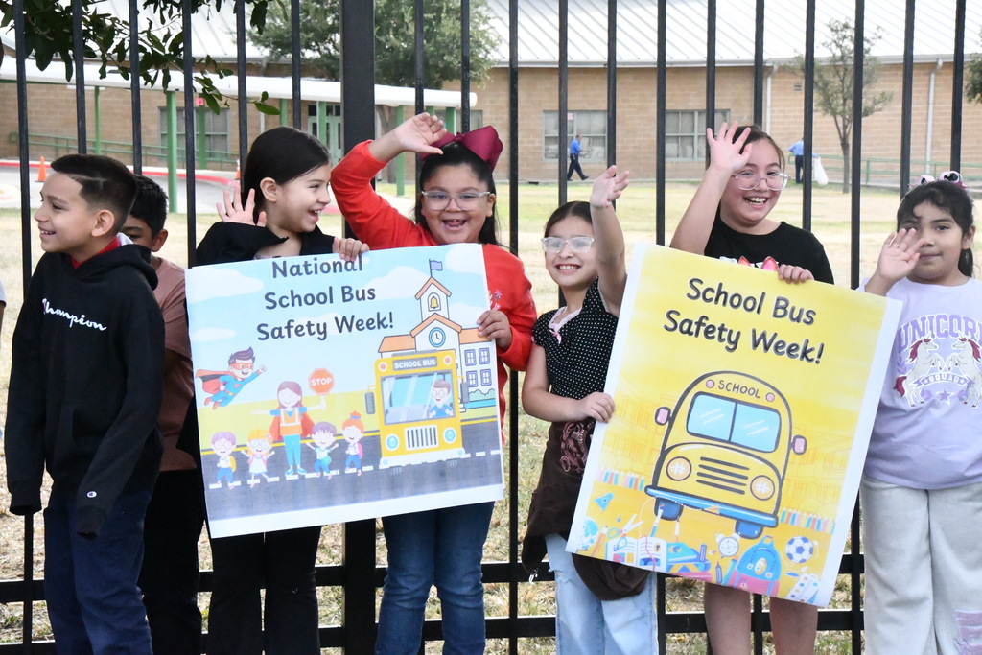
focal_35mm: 112
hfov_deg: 18.3
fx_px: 3055
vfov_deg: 12.2
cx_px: 491
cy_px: 328
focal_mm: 75
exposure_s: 1/2000
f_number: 22
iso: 16000
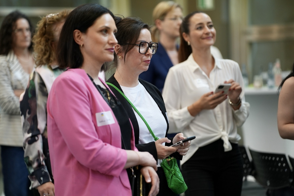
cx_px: 148
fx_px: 1176
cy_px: 98
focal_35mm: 144
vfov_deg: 9.5
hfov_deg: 14.3
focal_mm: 143
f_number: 2.8
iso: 2000
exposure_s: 1/160
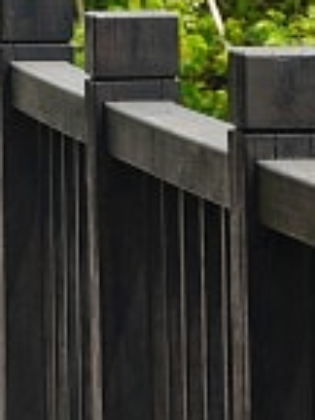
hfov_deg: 3.7
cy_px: -125
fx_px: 4768
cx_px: -639
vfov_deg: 5.0
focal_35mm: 393
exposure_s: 1/100
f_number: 6.3
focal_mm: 49
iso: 100
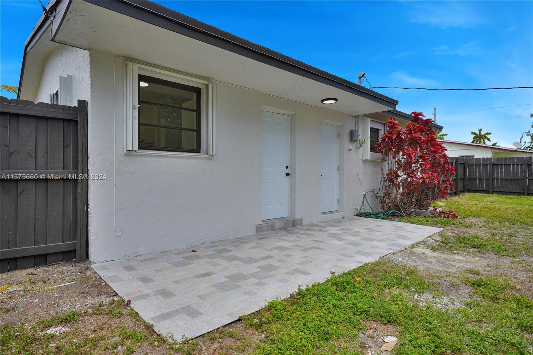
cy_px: 178
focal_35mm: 20
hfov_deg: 84.0
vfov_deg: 61.9
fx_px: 296
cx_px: 266
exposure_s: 1/1250
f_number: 7.1
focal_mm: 20
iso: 160
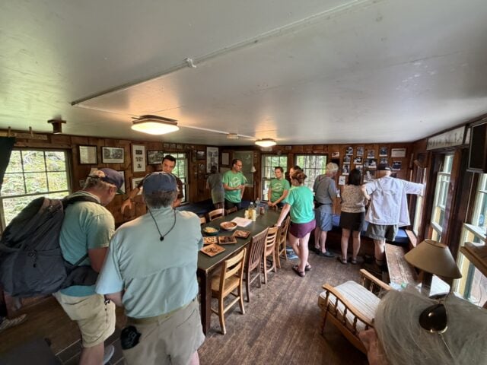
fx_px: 197
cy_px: 182
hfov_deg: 102.1
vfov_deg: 85.7
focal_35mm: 14
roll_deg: -0.1
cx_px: 244
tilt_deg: -6.5
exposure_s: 1/60
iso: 320
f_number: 2.2
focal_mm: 2.22
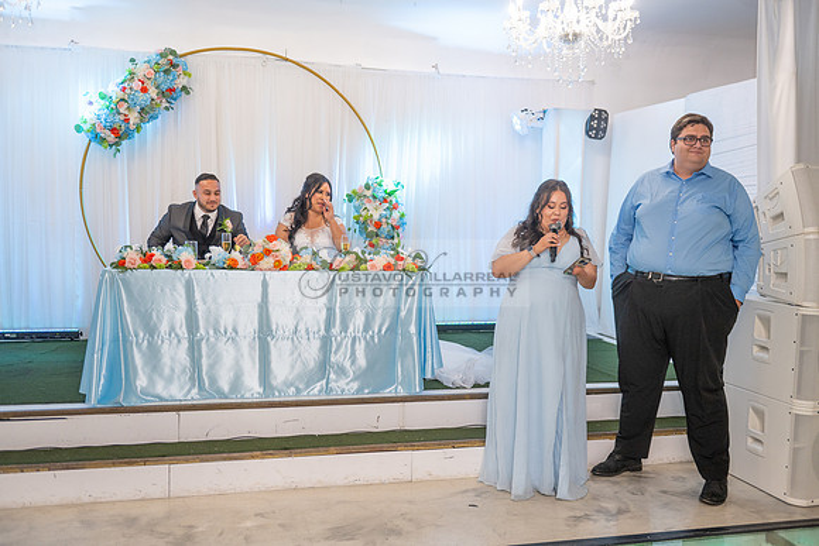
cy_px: 273
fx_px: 774
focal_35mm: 34
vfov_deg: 38.9
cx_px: 410
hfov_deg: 55.8
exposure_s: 1/160
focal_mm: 34
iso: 1000
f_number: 3.2
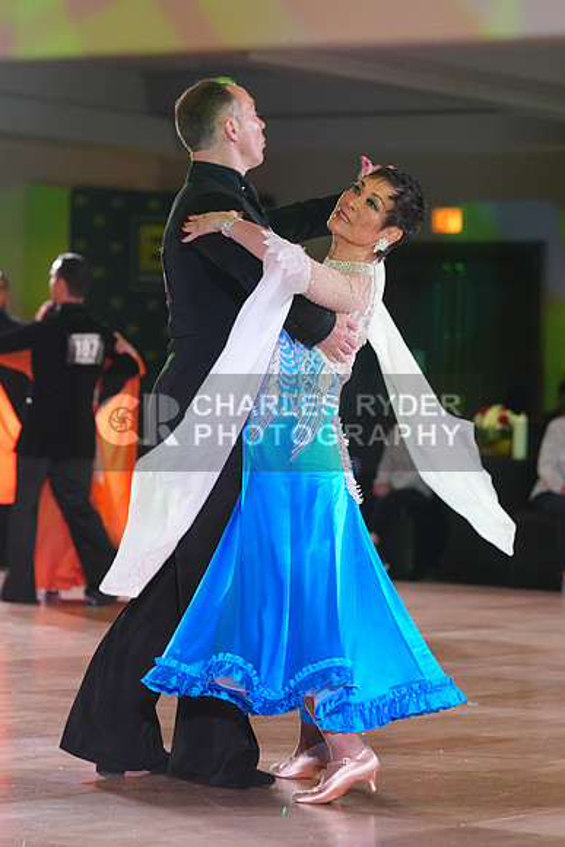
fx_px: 3294
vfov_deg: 14.7
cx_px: 282
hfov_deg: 9.8
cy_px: 424
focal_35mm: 140
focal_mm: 140
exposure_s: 1/250
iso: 3200
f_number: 4.5
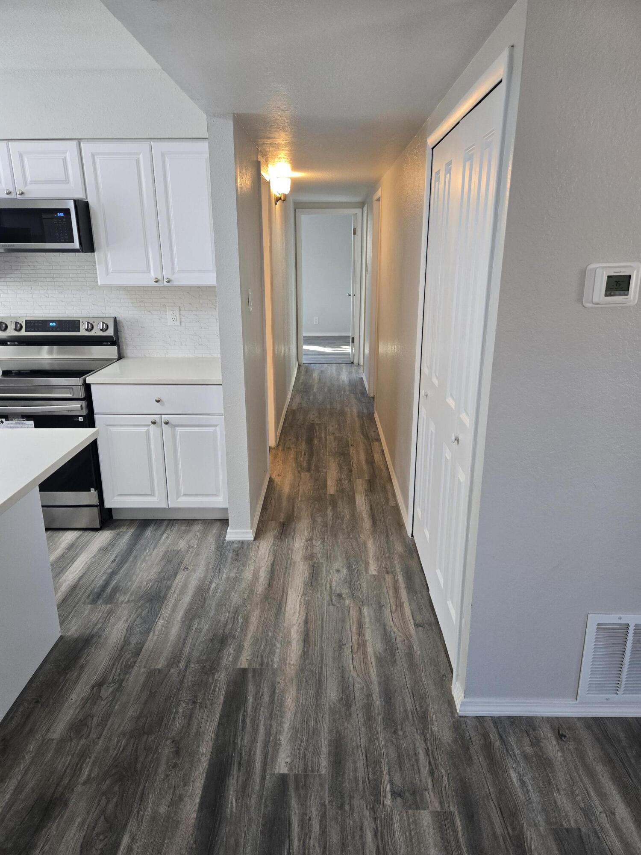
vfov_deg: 73.9
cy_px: 428
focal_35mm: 23
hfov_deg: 58.9
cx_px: 320
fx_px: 568
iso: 160
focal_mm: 5.4
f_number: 1.8
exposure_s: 1/120
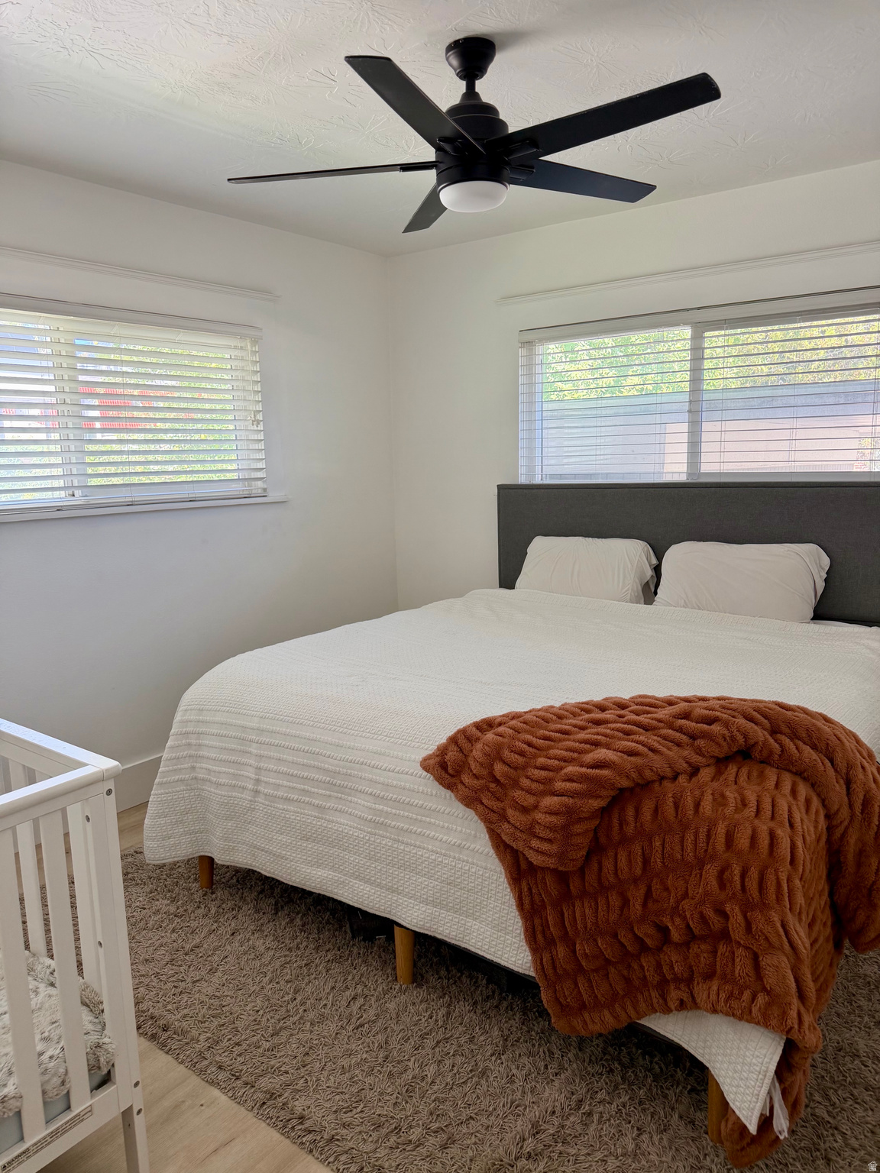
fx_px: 813
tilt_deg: -9.7
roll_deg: +0.9
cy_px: 586
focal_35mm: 24
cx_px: 440
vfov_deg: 71.6
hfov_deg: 56.8
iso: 160
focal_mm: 6.76
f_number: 1.78
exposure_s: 1/121
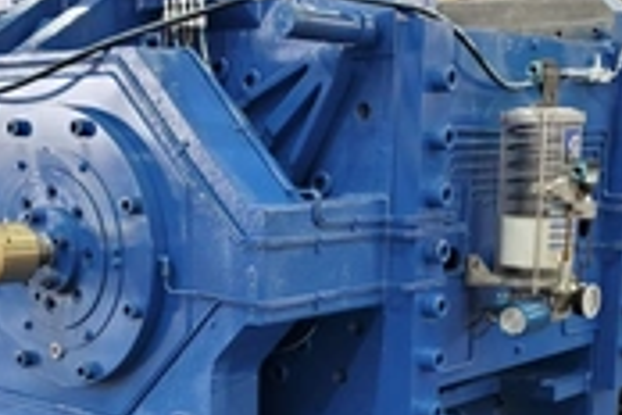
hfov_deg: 32.2
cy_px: 329
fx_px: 1071
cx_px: 229
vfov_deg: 21.6
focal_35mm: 62
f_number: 1.5
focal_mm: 4.3
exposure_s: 1/39
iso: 250
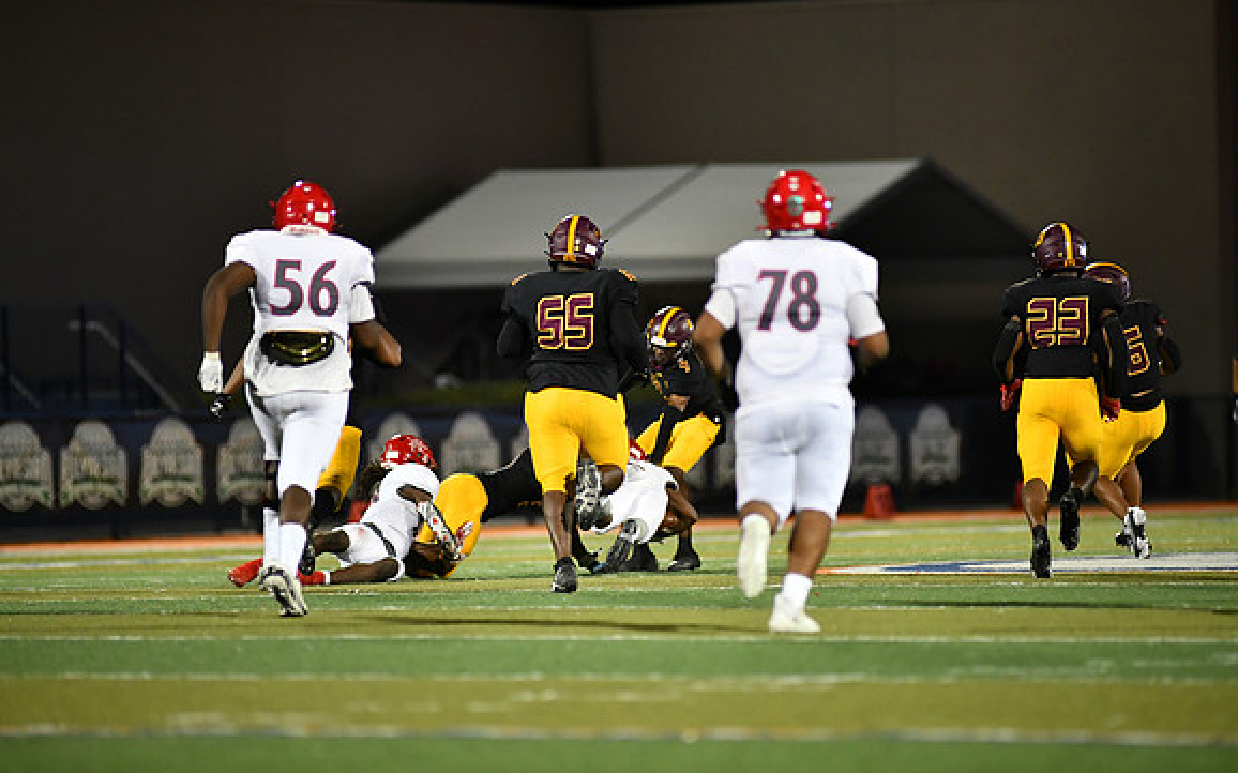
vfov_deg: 4.3
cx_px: 619
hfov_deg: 6.8
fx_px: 10356
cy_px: 412
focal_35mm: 307
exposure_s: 1/1000
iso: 3200
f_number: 2.8
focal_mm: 300
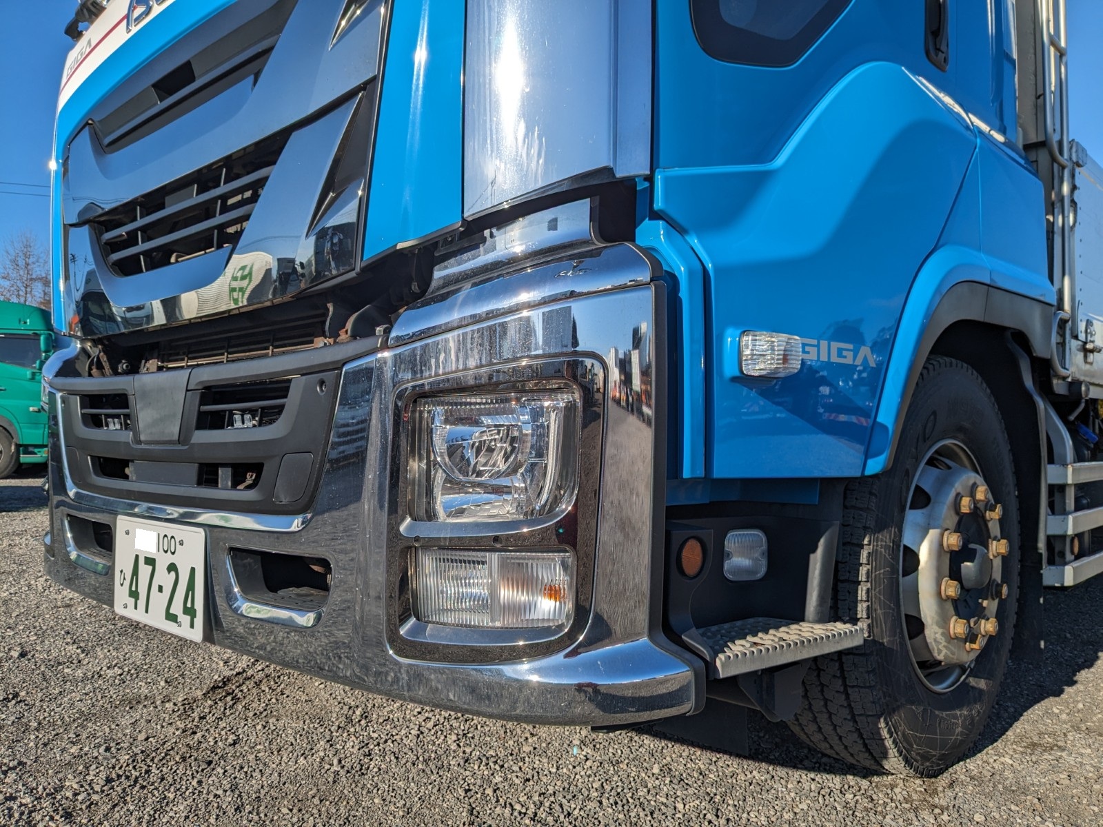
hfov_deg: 65.3
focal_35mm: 27
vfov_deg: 51.4
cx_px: 552
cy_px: 414
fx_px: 860
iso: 53
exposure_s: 1/5848
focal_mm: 4.38
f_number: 1.73
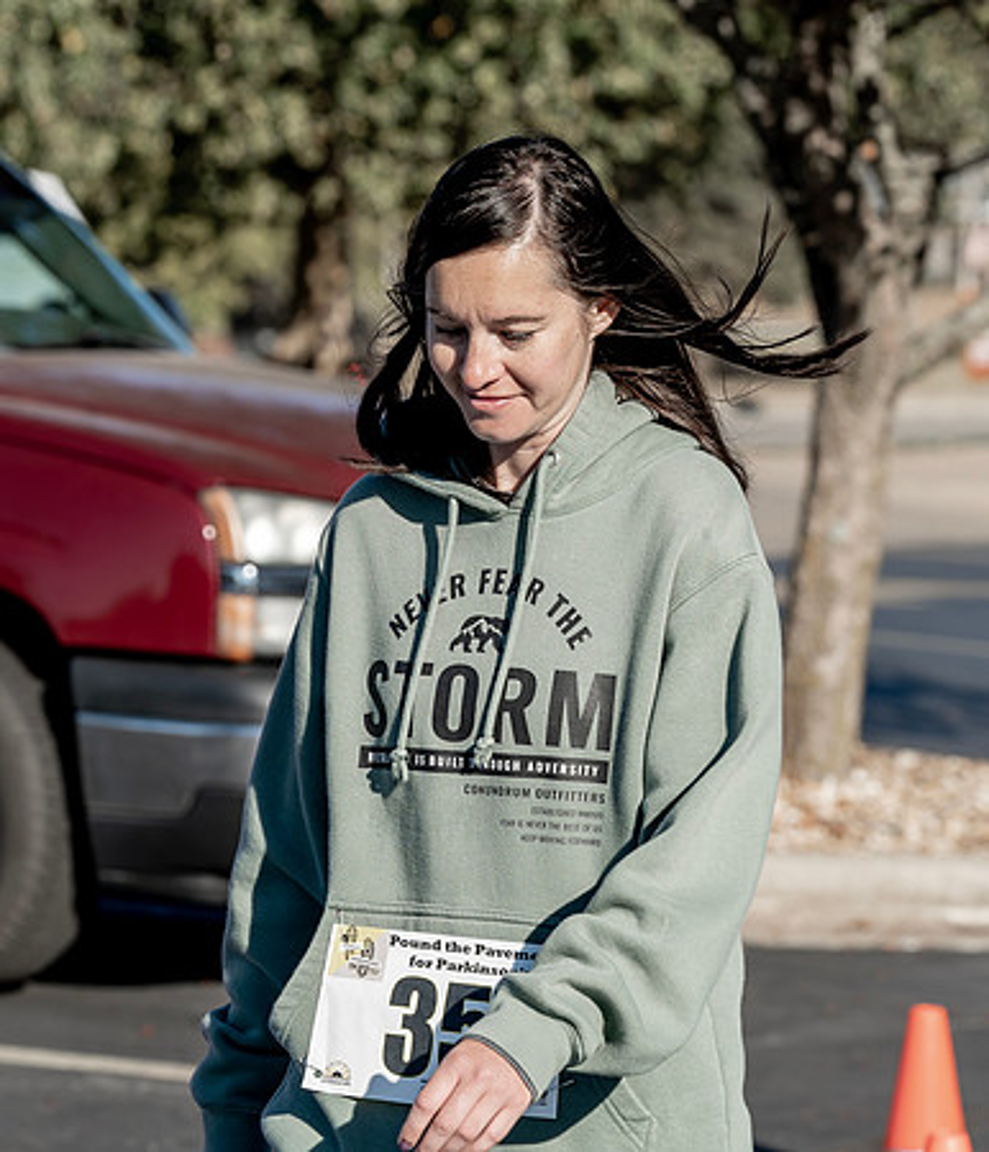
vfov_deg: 10.1
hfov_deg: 8.7
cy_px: 397
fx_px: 6508
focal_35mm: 185
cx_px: 446
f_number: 5
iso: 125
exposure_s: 1/640
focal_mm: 103
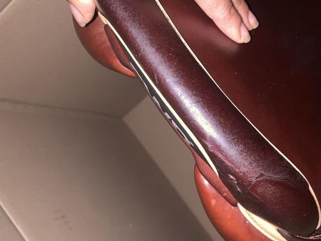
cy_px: 149
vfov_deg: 38.4
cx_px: 219
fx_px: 343
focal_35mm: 37
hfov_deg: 49.1
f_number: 1.8
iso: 50
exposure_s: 1/17
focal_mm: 4.25
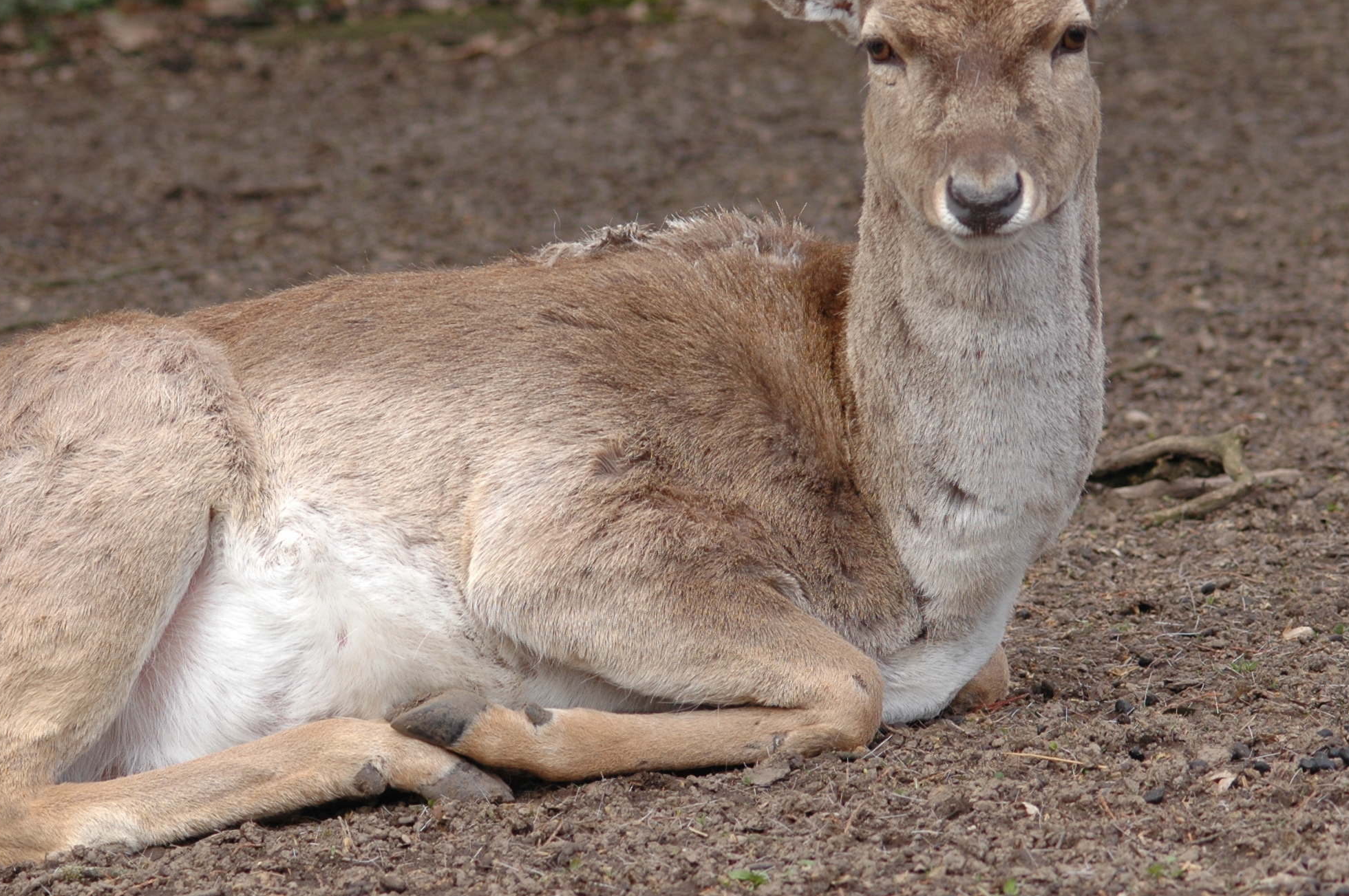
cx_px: 540
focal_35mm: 242
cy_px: 373
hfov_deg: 8.5
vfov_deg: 5.7
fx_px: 9051
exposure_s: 1/320
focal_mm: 105
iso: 200
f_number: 4.5
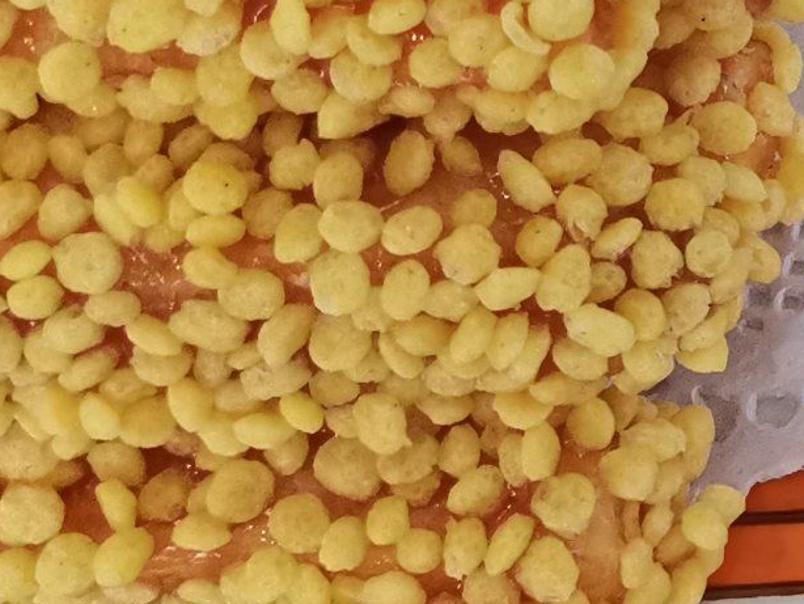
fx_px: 2788
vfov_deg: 11.4
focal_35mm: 120
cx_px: 1373
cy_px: -491
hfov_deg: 14.7
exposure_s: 1/120
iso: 500
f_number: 1.9
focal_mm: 4.94
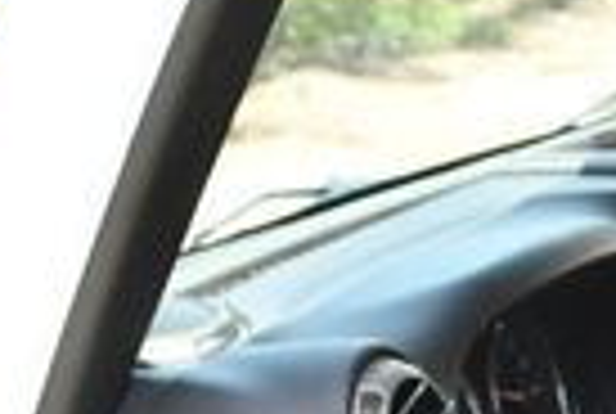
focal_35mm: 168
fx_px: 2881
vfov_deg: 7.8
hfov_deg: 11.4
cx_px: 1088
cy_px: 896
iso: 400
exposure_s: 1/250
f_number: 5.6
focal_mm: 18
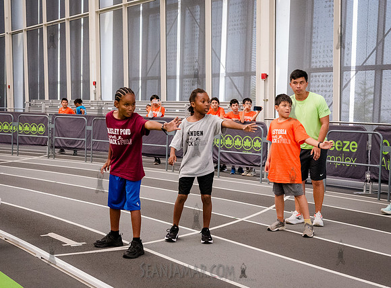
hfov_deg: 34.4
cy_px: 159
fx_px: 630
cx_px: 208
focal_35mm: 56
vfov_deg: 25.8
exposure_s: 1/1000
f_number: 3.5
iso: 6400
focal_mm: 38
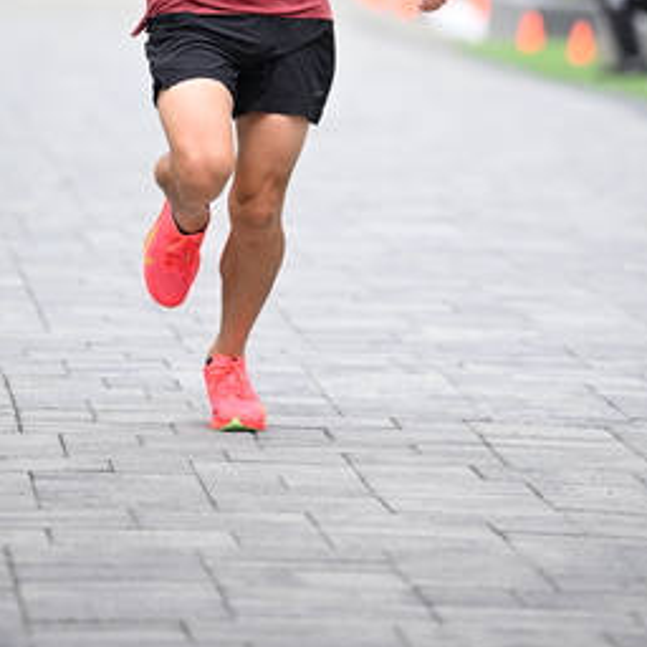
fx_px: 7718
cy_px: 18
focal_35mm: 365
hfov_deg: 4.8
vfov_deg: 4.8
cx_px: 299
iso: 1250
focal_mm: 200
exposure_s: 1/1600
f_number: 2.8
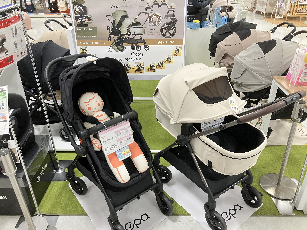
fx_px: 248
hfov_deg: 63.4
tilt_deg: -28.0
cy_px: 115
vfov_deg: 49.7
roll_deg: +0.5
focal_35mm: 28
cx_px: 154
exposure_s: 1/60
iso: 125
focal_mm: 3.99
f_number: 1.8
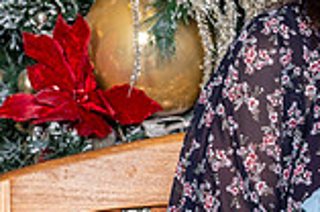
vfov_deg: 4.3
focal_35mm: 315
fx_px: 2794
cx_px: 558
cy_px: 114
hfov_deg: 6.4
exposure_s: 1/125
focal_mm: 85
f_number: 8
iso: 400
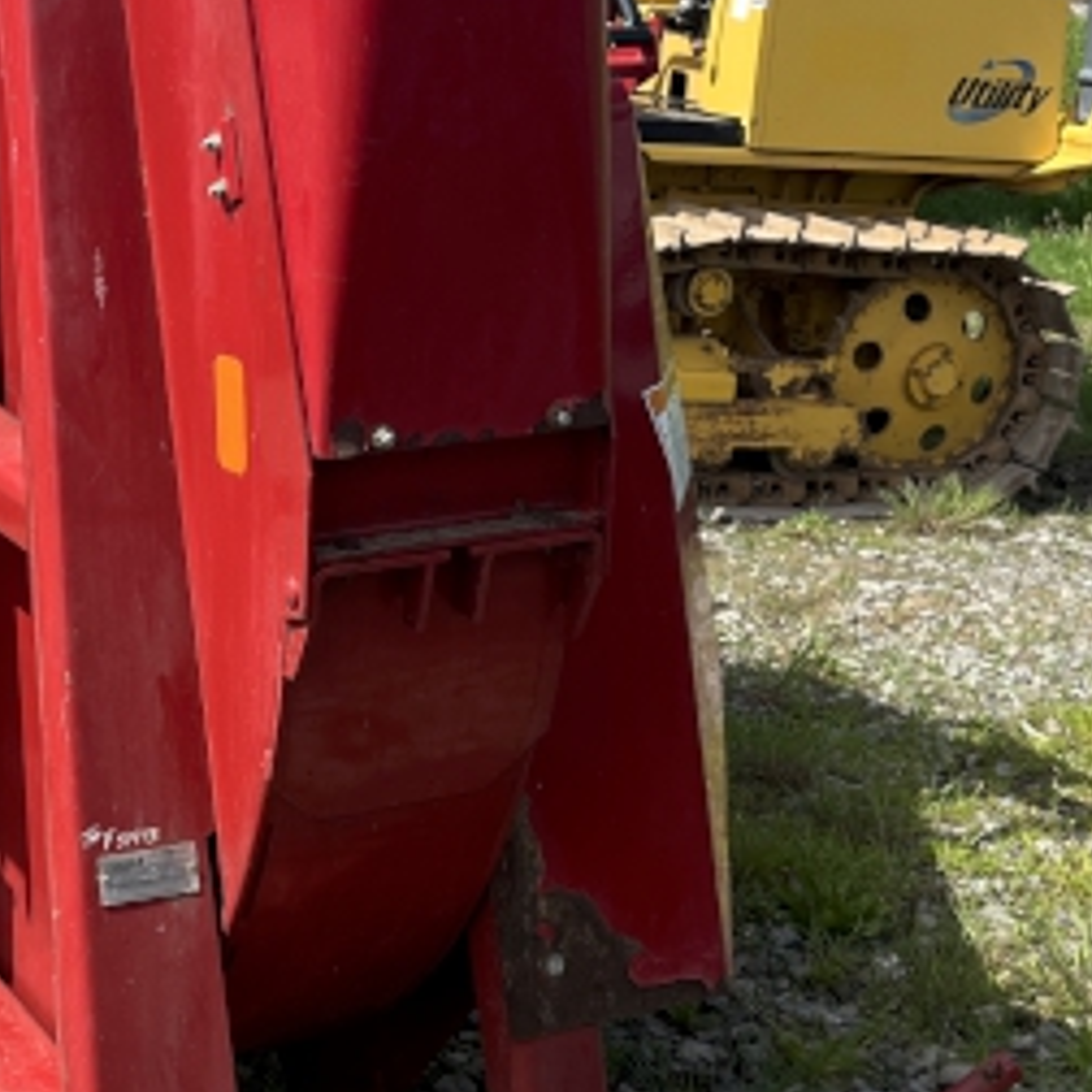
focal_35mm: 73
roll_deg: -1.5
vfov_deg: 23.6
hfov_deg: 23.1
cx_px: 104
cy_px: 459
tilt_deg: -13.1
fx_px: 2605
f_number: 1.6
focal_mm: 5.1
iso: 50
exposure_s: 1/2571
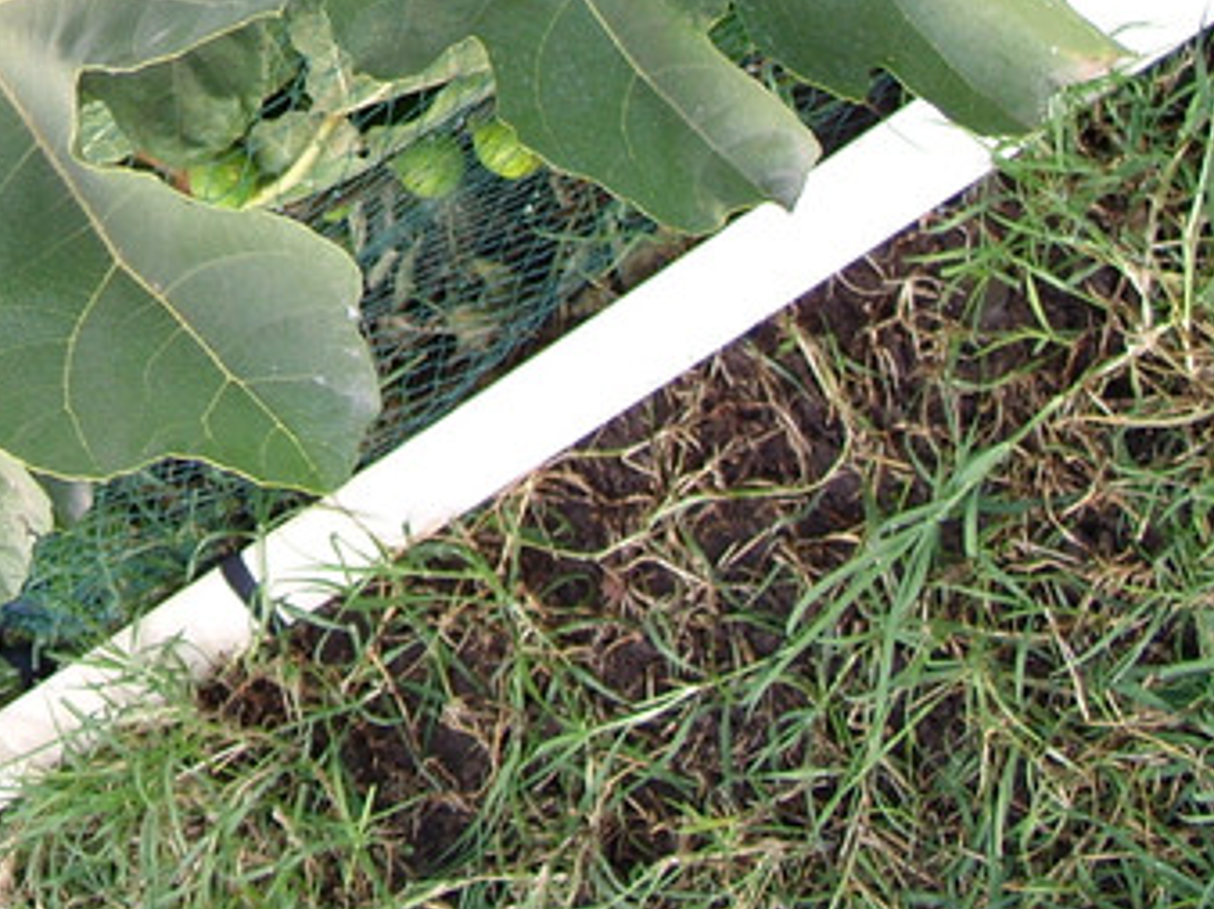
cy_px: -305
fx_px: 4205
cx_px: -300
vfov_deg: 11.9
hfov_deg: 15.7
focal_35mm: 120
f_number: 2.8
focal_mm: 7.8
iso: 50
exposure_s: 1/38
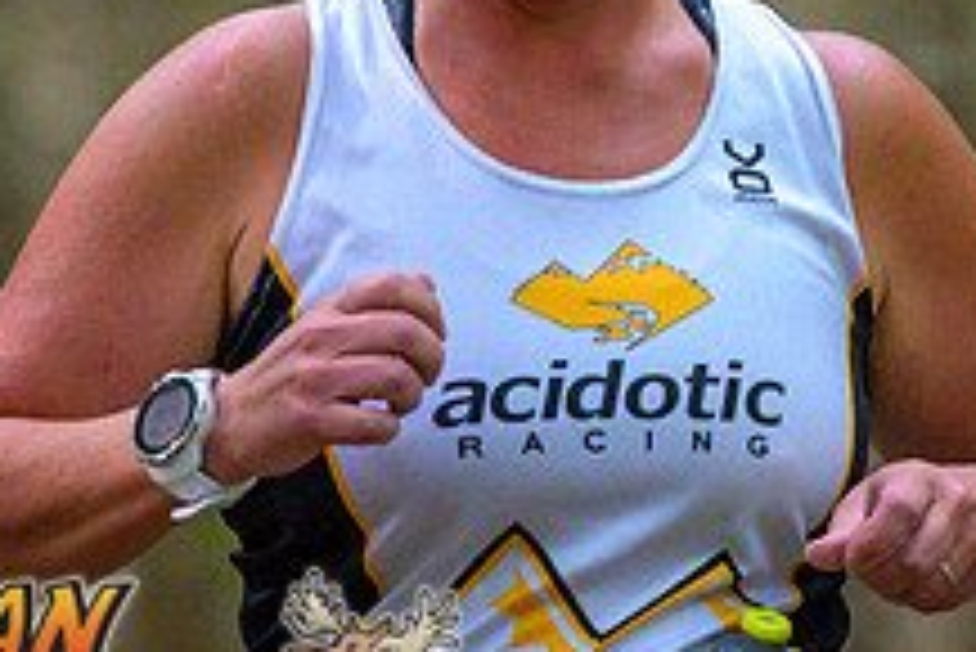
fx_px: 16548
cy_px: 37
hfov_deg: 3.4
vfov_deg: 2.3
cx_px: 855
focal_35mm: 610
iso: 8000
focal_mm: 200
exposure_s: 1/500
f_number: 4
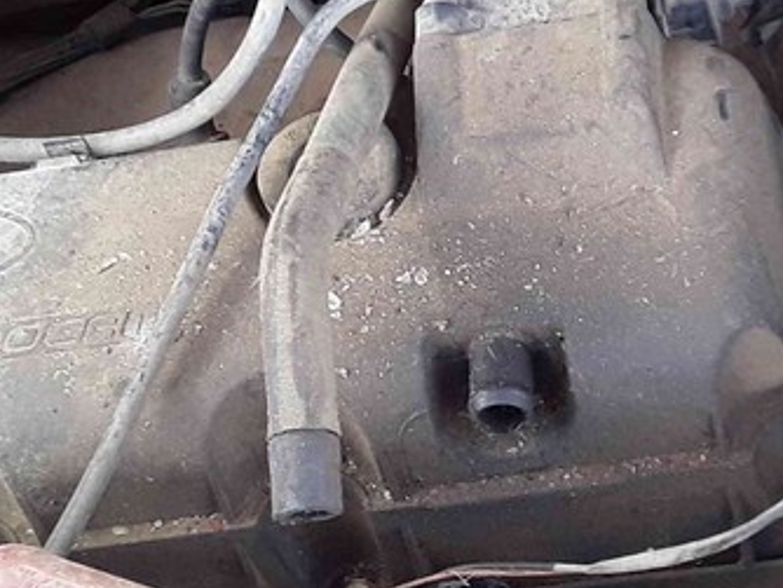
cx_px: 600
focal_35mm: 95
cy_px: 213
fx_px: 2150
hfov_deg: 20.5
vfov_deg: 15.6
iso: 50
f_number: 2.2
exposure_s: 1/60
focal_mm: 3.3
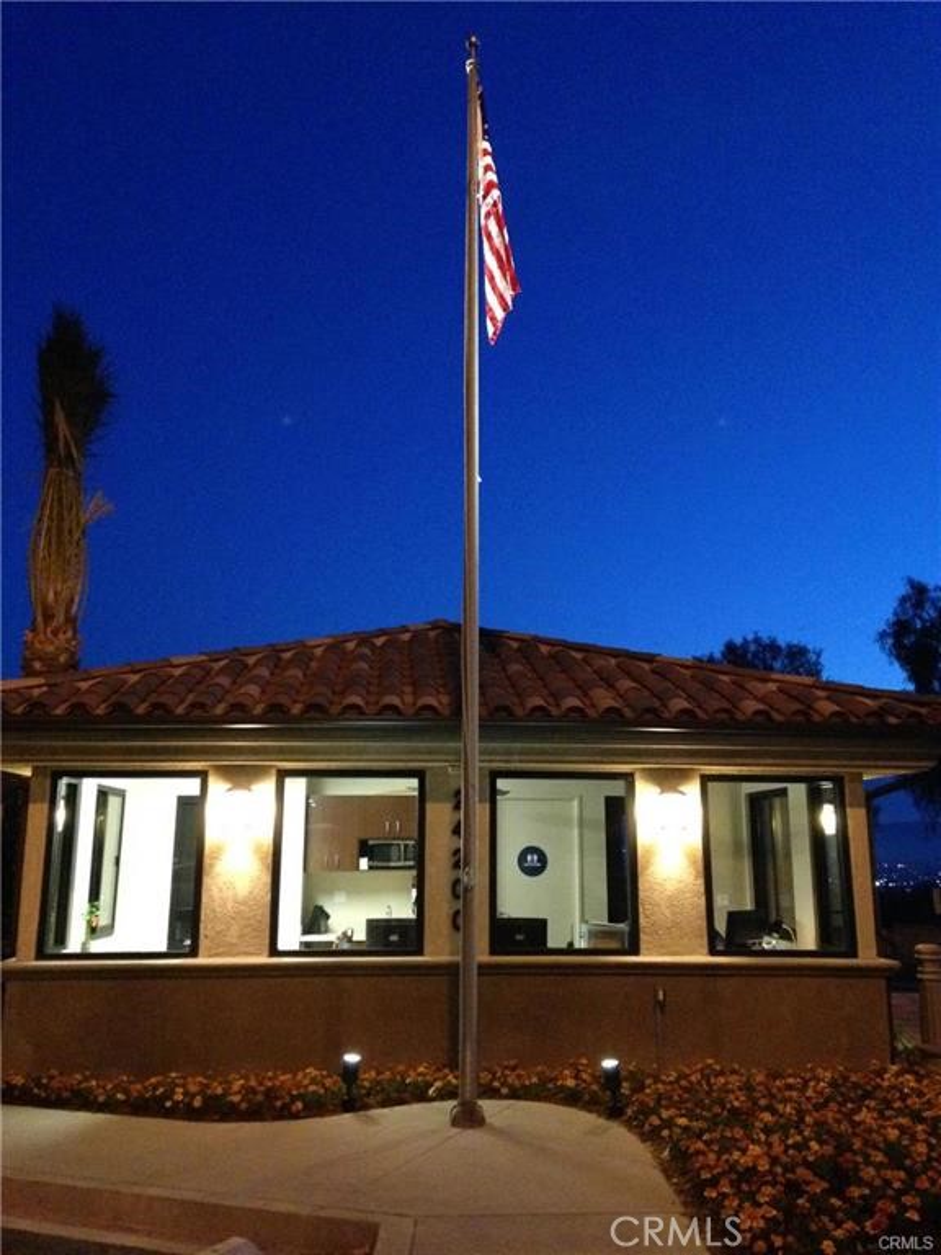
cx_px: 470
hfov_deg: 42.9
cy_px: 628
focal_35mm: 33
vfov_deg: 55.4
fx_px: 1196
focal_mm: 4.12
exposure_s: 1/15
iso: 800
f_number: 2.4
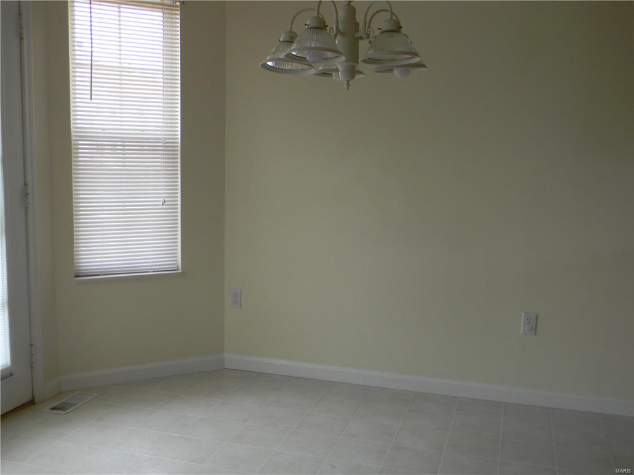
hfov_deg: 51.4
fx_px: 659
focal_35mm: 36
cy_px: 238
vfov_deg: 39.7
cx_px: 317
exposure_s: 1/75
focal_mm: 6.4
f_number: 3.7
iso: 80
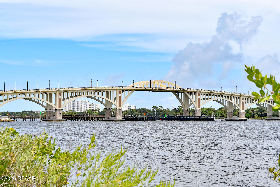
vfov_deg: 18.2
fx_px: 583
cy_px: 94
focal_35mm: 75
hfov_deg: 27.0
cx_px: 140
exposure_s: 1/400
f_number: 8
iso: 125
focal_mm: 50
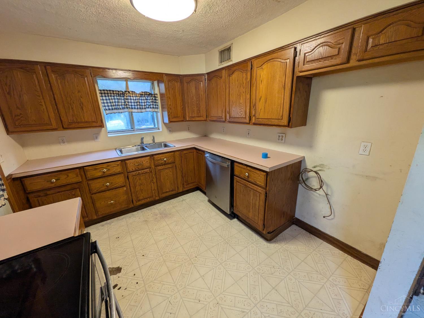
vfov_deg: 85.7
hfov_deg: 102.1
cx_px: 212
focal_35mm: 14
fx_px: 171
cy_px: 159
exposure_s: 1/120
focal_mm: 1.85
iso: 161
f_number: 2.2
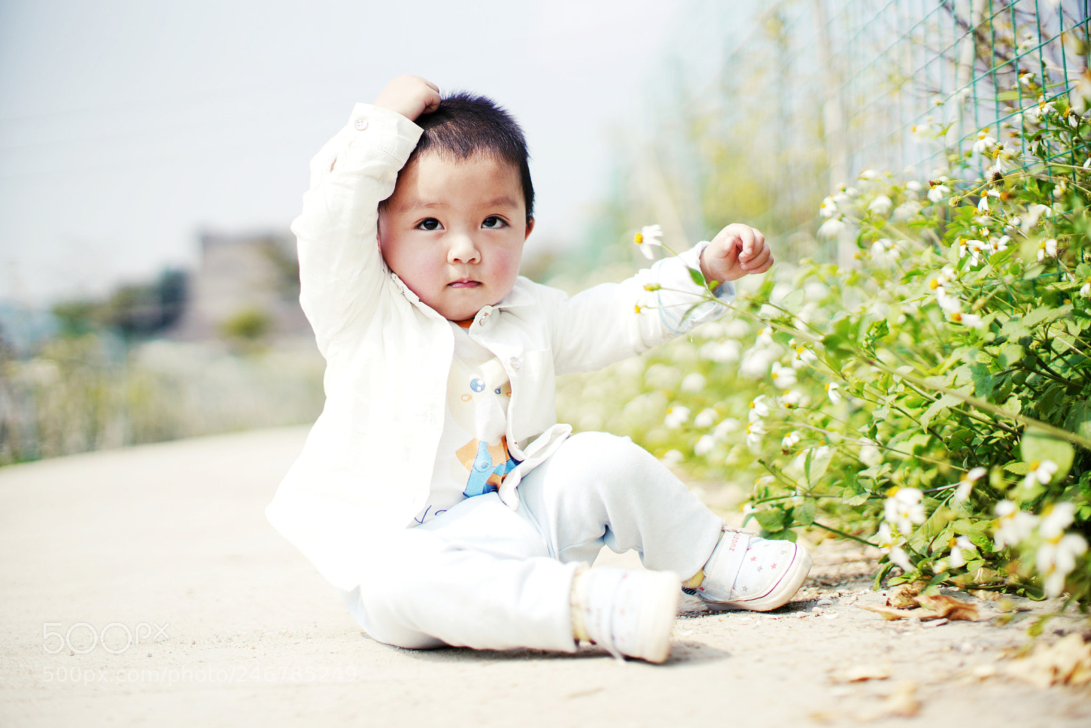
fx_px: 1515
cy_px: 364
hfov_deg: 39.6
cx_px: 546
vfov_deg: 27.0
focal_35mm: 50
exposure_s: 1/8000
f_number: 1.6
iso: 100
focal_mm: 50
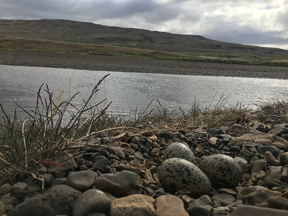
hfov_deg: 61.7
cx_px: 144
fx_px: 241
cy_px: 108
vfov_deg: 48.2
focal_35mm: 29
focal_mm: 4.15
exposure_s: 1/1479
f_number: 2.2
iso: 25
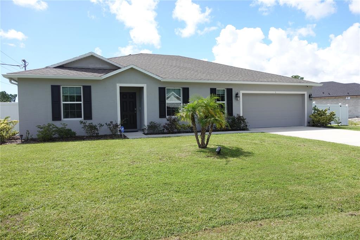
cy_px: 120
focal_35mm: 24
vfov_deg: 53.1
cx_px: 180
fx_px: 240
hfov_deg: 73.8
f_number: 1.8
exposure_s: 1/400
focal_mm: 9.4
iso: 125
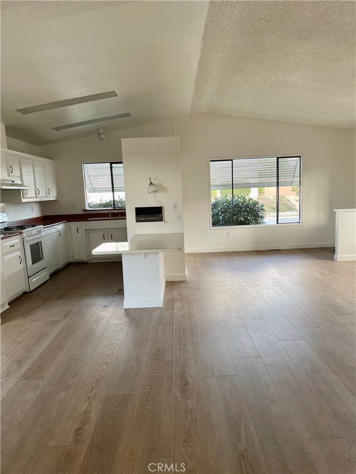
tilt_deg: -8.0
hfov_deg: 53.1
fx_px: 357
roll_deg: +3.1
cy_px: 237
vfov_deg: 67.3
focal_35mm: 26
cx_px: 178
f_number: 1.6
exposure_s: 1/121
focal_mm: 4.2
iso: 125
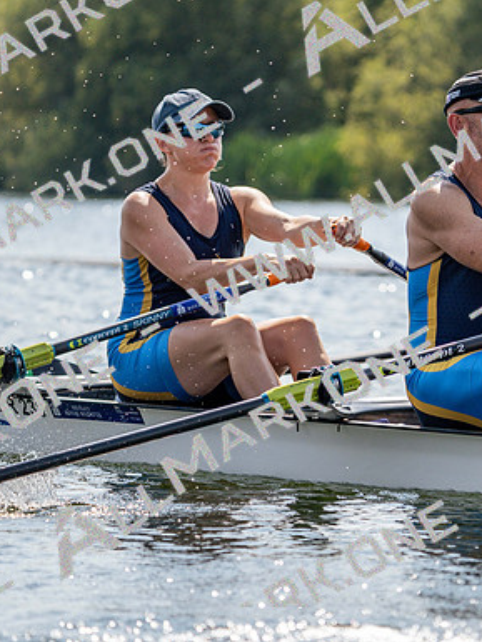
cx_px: 394
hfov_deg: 5.1
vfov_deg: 6.8
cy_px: 321
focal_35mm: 290
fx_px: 5381
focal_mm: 200
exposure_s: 1/1600
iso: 200
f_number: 5.6
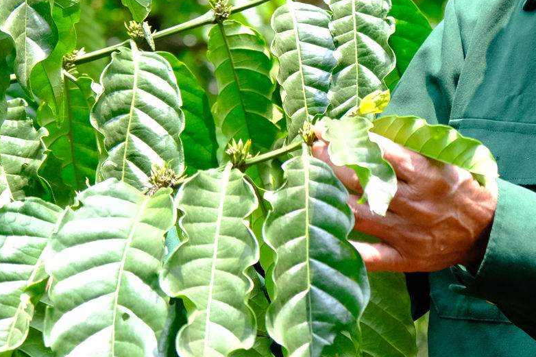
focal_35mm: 207
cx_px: 409
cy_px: -30
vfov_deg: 6.6
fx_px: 3081
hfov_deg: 9.9
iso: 1600
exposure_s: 1/1000
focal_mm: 52.4
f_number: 4
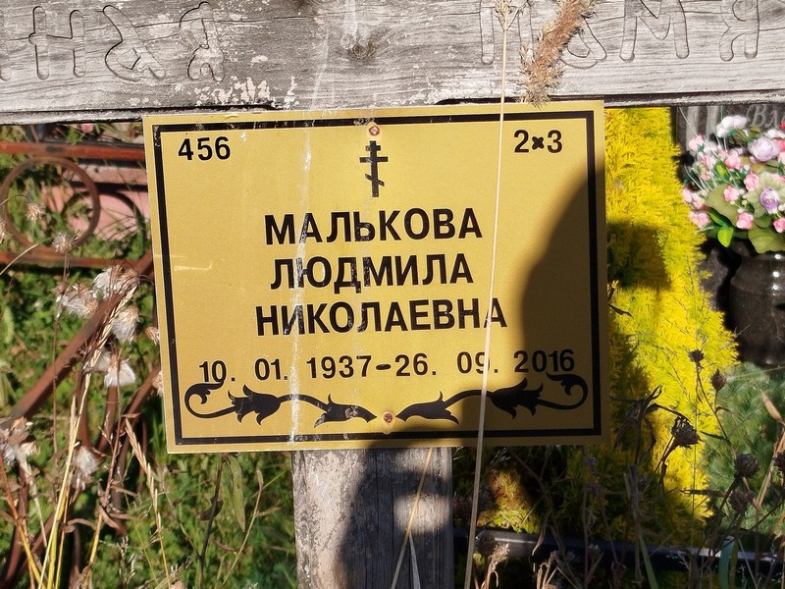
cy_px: 294
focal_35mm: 31
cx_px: 392
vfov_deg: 45.4
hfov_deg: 58.4
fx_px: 703
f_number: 1.7
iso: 50
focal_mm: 5.31
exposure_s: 1/696
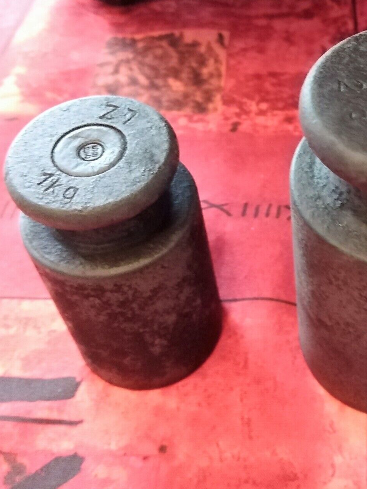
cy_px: 241
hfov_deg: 34.3
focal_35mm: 41
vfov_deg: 45.8
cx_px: 281
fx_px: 580
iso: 1320
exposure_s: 1/17.1
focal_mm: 3.6
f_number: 1.8
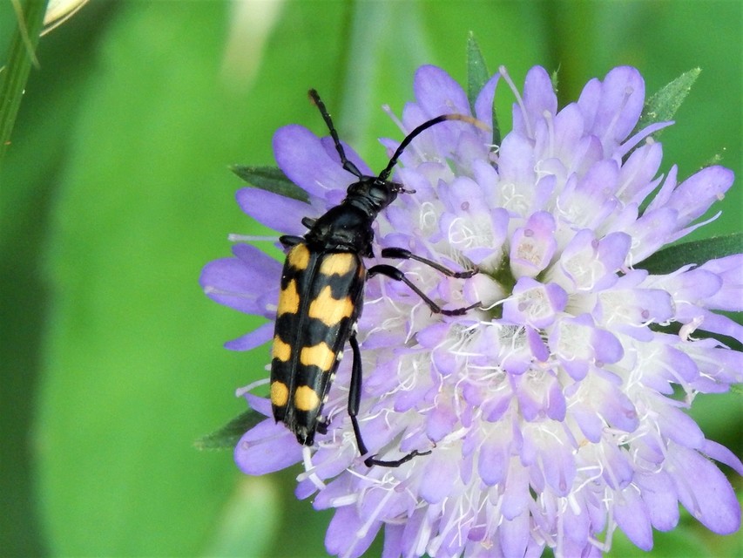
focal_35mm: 315
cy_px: 279
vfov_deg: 4.7
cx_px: 372
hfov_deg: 6.3
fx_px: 6762
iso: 400
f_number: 5.7
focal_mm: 56.5
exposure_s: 1/200
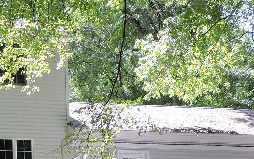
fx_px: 838
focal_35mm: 121
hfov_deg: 16.9
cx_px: -2
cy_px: 233
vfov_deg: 10.5
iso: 100
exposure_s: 1/125
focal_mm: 5.4
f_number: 3.1
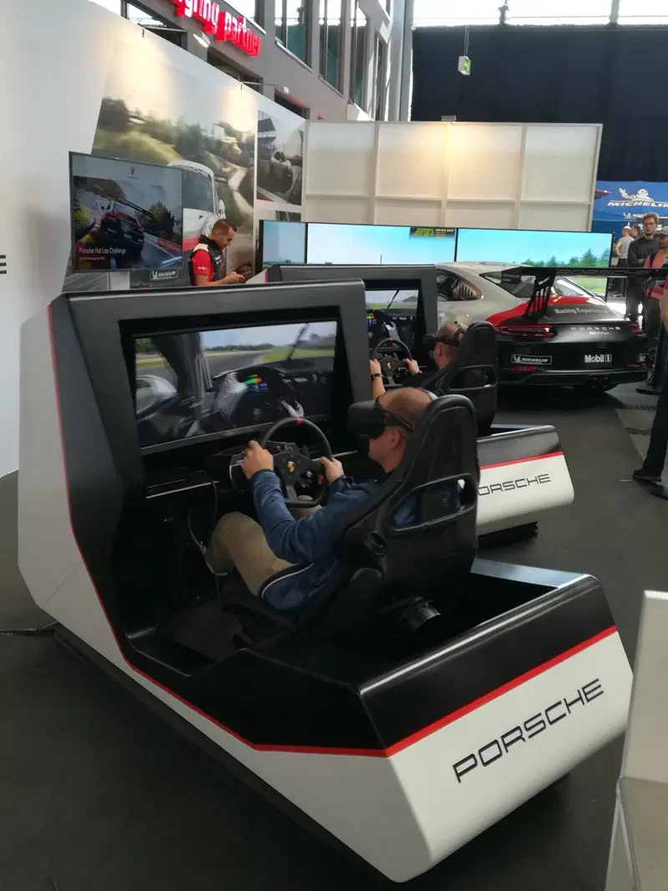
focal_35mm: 33
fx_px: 849
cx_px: 334
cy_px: 446
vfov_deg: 55.4
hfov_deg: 42.9
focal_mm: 3.83
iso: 64
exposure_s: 1/33.3
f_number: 2.2
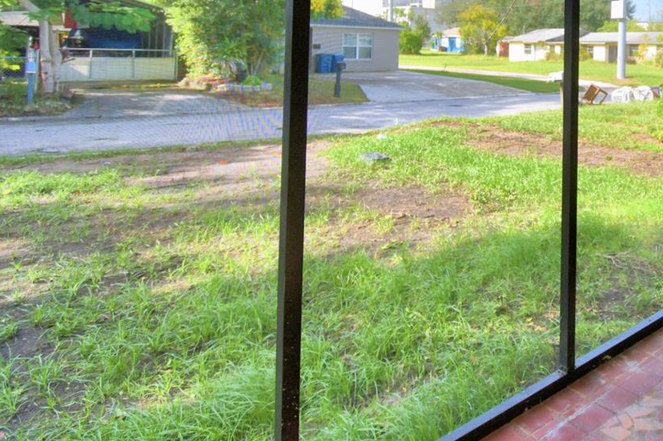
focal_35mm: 29
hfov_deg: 57.0
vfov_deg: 40.8
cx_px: 566
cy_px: 30
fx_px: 534
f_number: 4.5
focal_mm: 10
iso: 200
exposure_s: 1/250
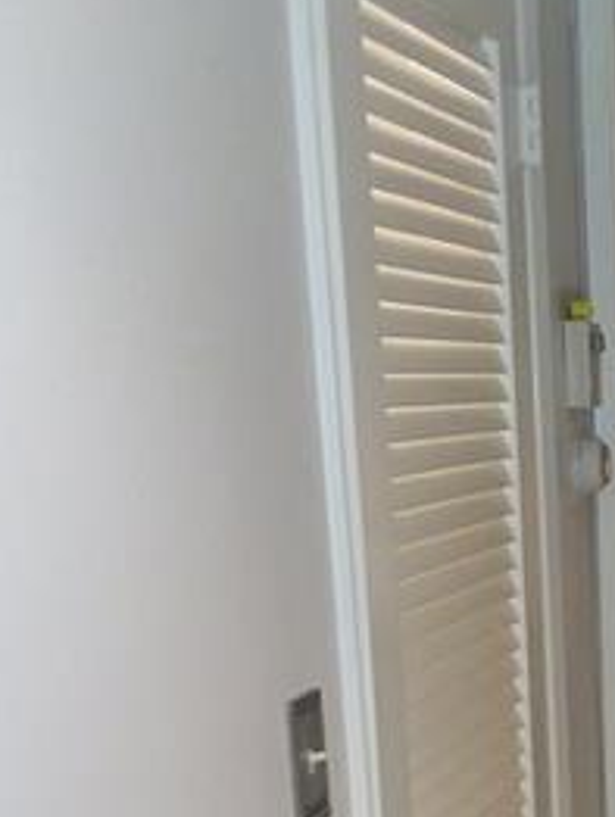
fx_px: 1868
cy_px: 923
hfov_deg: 17.4
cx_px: 824
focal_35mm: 79
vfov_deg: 23.1
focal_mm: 2.91
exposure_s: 1/30
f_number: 1.9
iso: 160
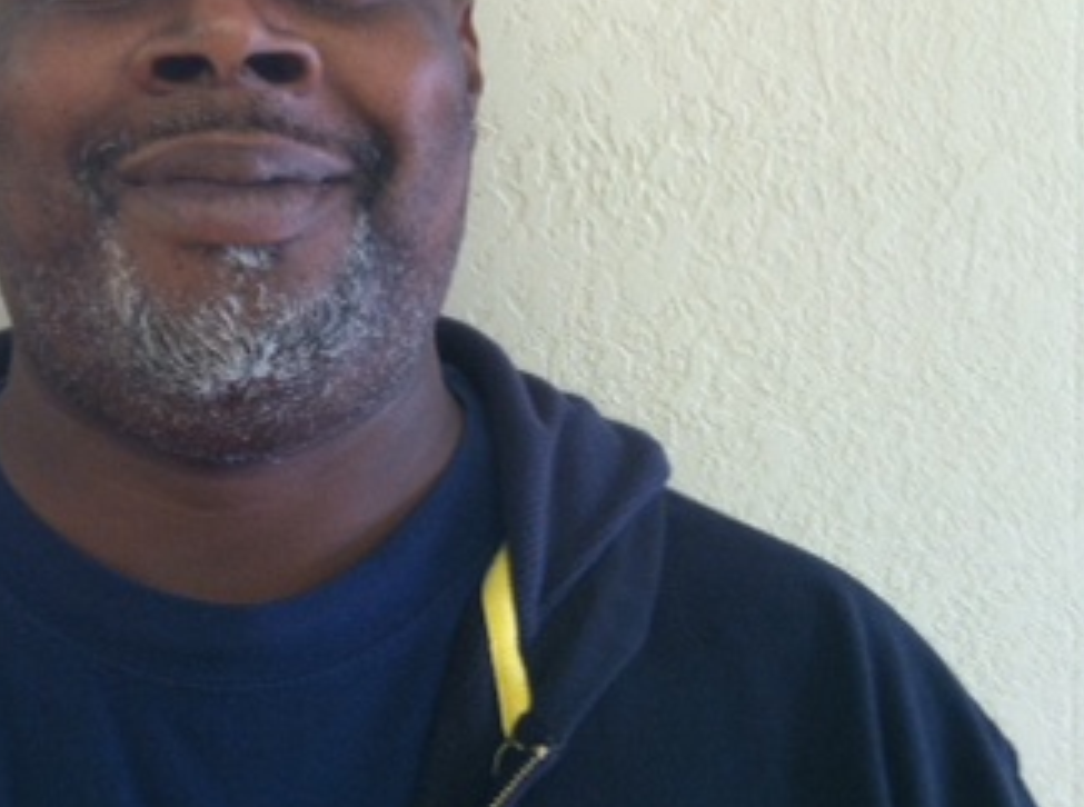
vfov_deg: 20.8
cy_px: 87
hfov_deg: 27.9
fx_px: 2155
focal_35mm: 69
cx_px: 280
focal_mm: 3.85
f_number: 2.8
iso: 100
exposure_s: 1/17
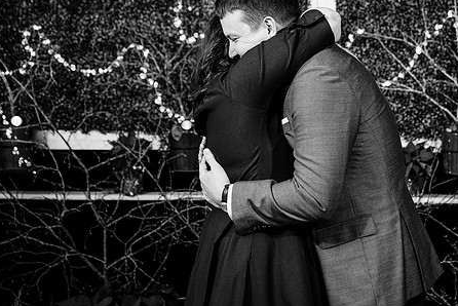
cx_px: 343
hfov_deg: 22.9
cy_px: 108
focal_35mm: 88
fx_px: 1120
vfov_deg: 15.5
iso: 2000
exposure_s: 1/100
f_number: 2.8
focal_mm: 52
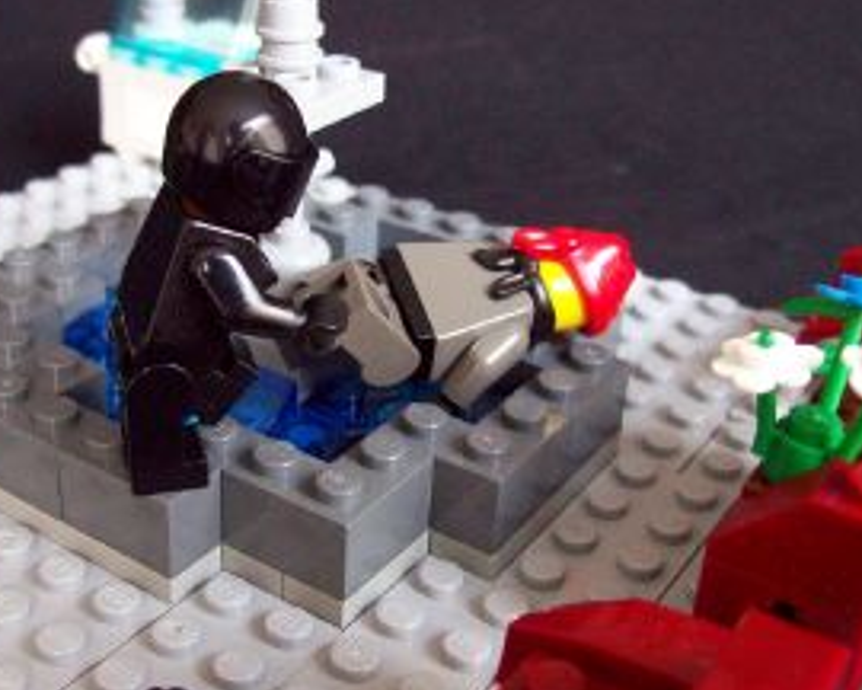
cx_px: 335
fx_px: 1327
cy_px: 308
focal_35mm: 52
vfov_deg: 29.1
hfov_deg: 35.8
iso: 160
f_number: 2.7
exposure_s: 1/8
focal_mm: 6
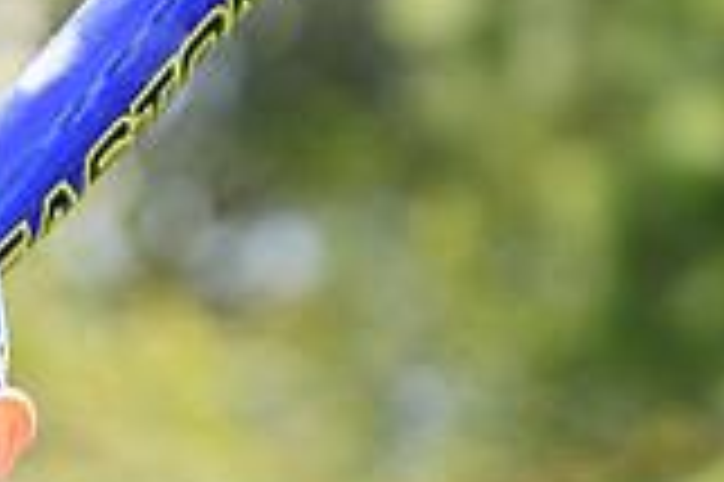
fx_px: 12556
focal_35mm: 625
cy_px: 691
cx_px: -193
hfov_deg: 3.3
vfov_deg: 2.2
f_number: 4
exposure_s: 1/400
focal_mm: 116
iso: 200
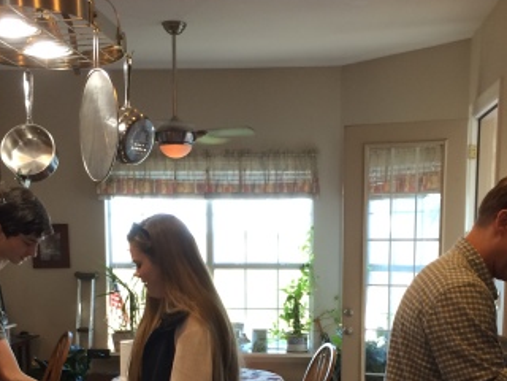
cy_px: 357
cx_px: 254
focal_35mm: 58
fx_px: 849
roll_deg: -0.4
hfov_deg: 33.2
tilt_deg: -9.3
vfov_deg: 24.4
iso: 64
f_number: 2.2
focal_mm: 4.15
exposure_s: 1/30
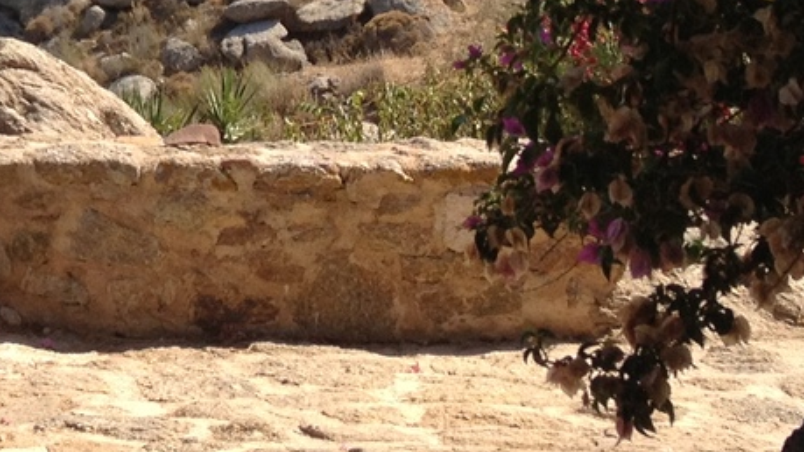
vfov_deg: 8.9
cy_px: -222
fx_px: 2835
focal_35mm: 133
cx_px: -331
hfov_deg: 15.2
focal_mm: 4.28
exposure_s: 1/1227
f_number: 2.4
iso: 50
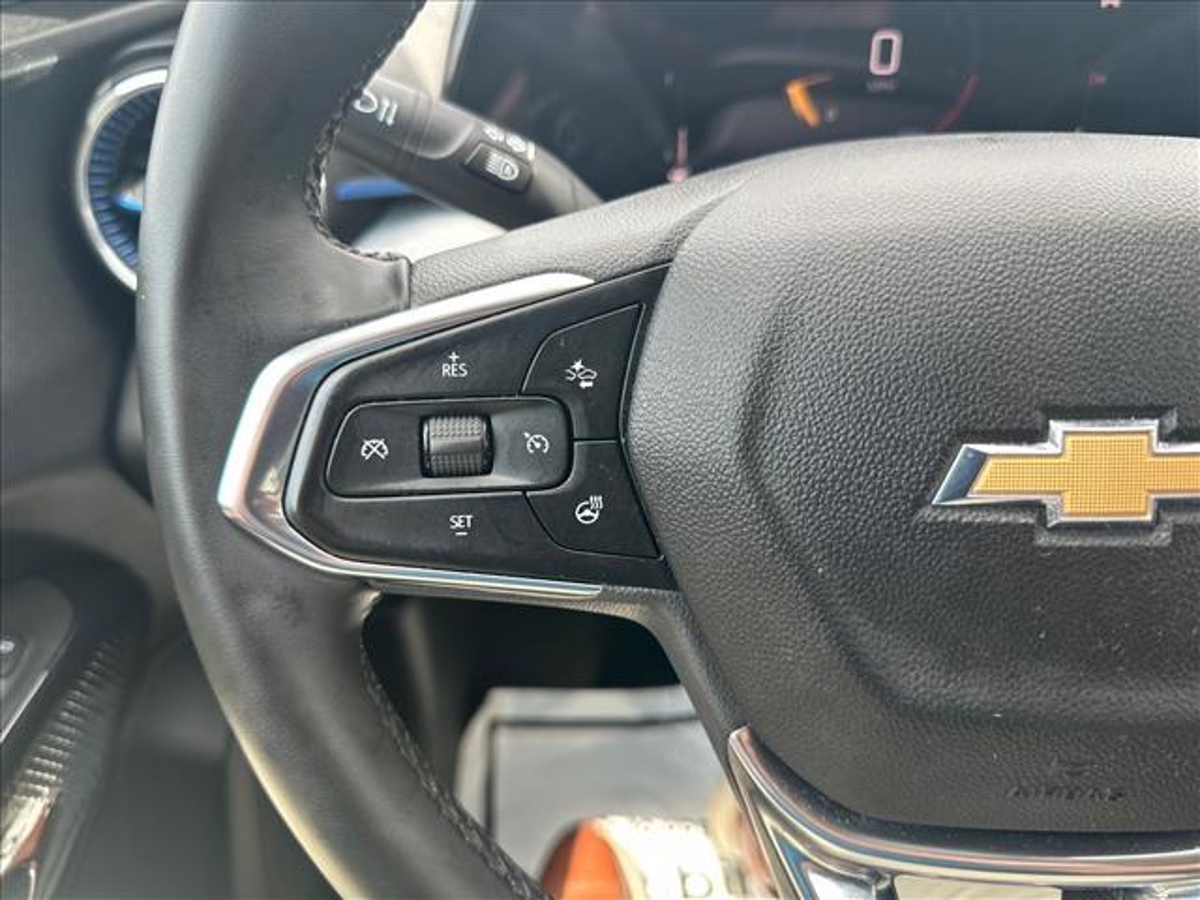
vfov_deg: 56.8
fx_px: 832
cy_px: 450
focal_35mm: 24
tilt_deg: -32.6
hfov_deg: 71.6
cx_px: 600
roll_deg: +1.9
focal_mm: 6.86
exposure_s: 1/199
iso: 80
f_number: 1.78
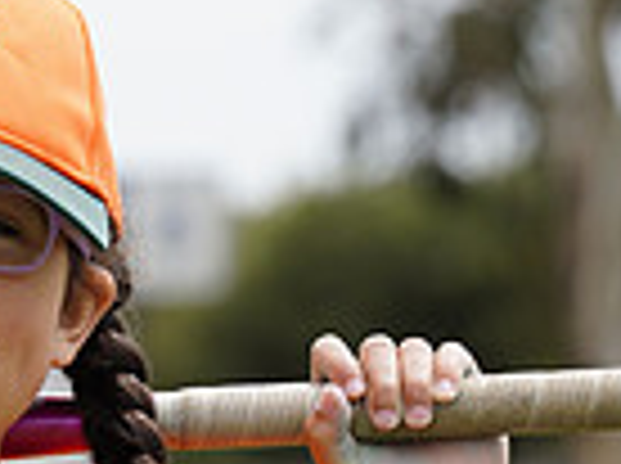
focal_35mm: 587
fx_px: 10512
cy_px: 597
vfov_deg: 2.5
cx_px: -90
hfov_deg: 3.4
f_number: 7.1
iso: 100
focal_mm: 145
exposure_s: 1/250
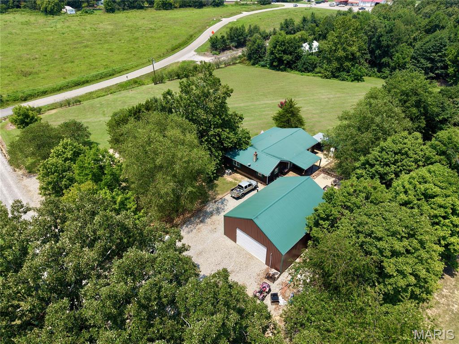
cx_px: 230
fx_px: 318
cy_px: 172
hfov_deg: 71.6
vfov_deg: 56.8
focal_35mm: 24
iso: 120
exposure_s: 1/2500
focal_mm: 8.67
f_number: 1.8
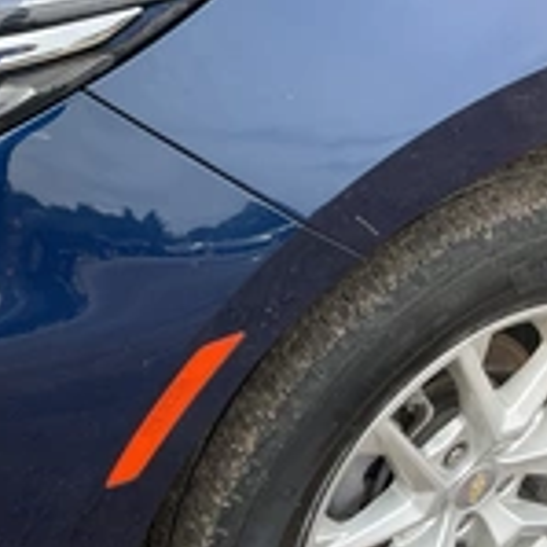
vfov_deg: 25.0
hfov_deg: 24.9
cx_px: 184
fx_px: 1234
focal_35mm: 69
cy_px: 253
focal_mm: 3
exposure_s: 1/362
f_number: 1.8
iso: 25
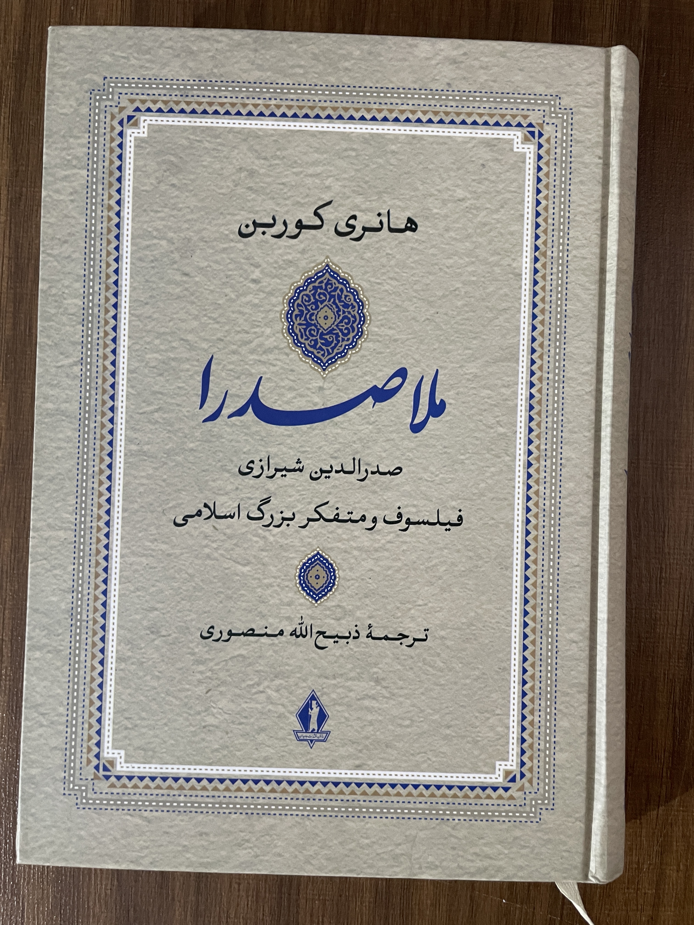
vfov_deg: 67.3
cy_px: 462
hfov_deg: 53.1
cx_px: 347
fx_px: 695
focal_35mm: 26
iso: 500
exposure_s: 1/40
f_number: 1.6
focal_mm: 4.2
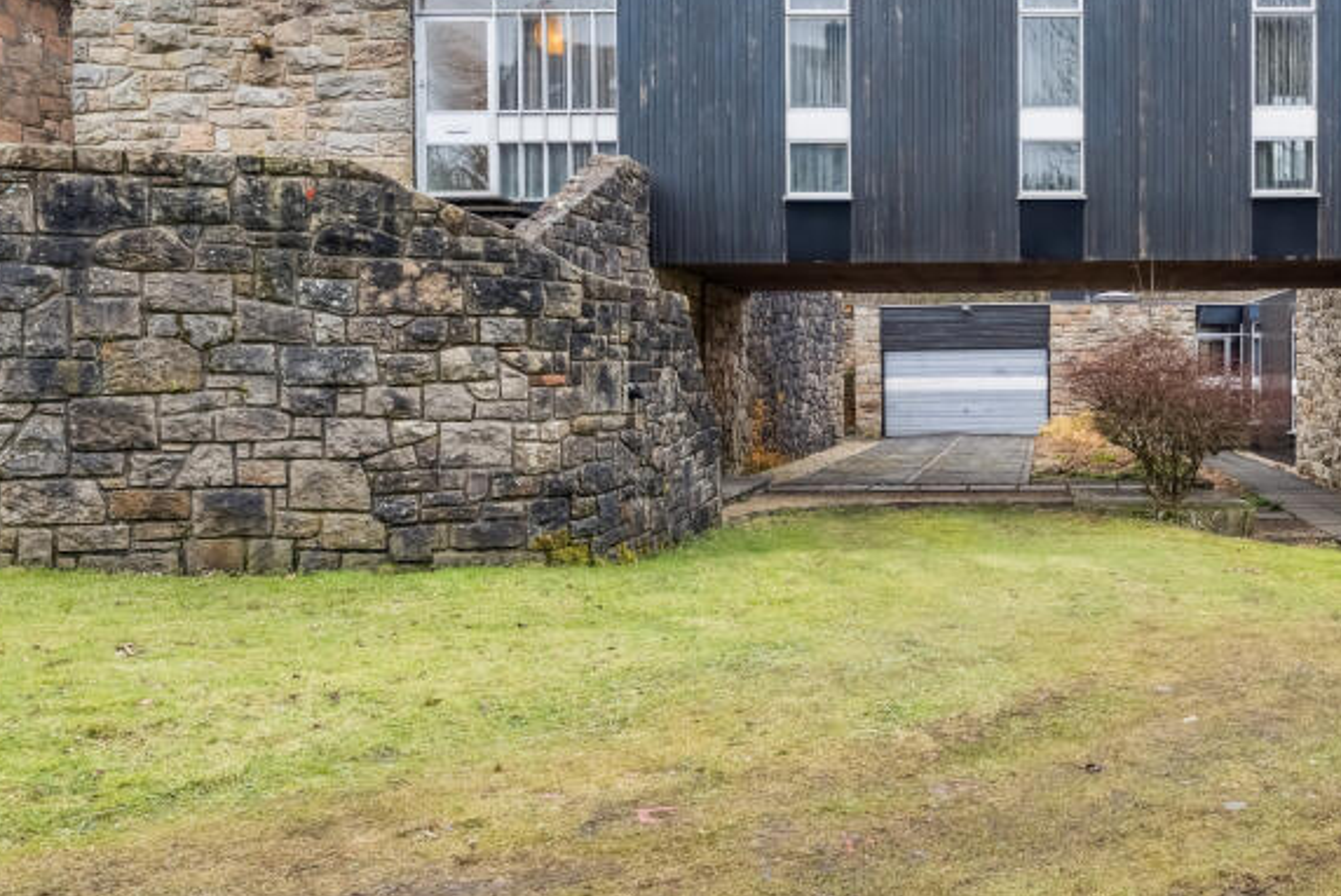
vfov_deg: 37.4
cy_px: 393
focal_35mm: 35
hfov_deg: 50.9
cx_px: 1053
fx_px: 1320
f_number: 5.6
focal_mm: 19.8
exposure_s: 1/80
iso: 320
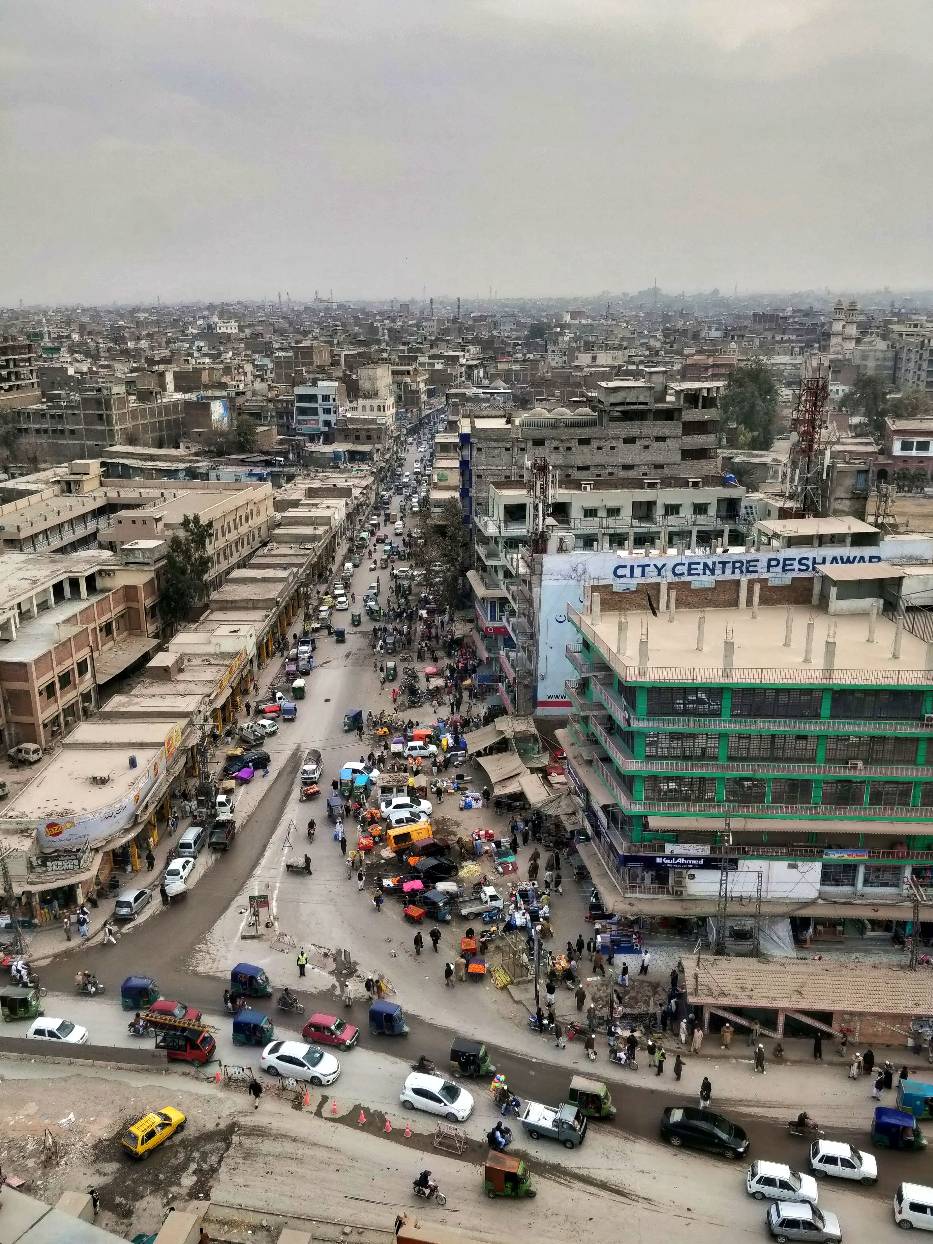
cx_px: 453
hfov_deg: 54.9
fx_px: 898
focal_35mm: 25
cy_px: 626
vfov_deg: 69.4
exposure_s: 1/305
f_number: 1.7
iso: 100
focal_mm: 4.1
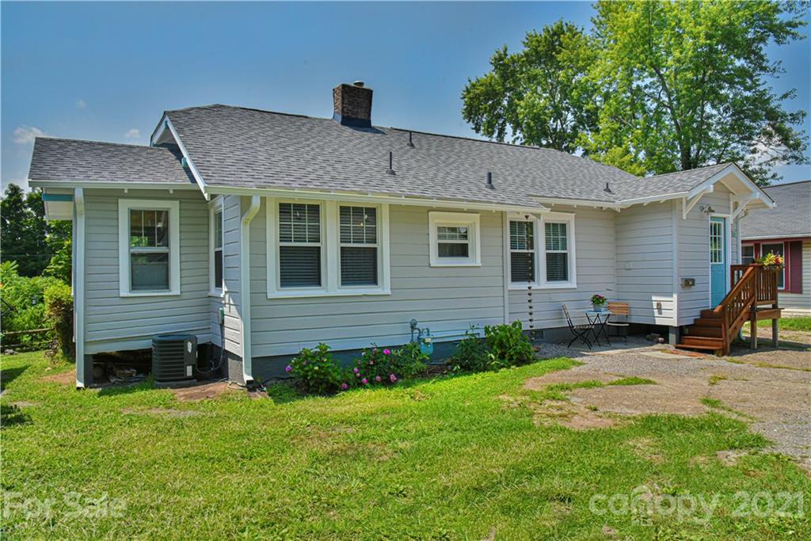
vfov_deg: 53.1
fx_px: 541
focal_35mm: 24
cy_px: 270
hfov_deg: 73.7
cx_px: 406
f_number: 13
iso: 1600
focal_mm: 24
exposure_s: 1/640
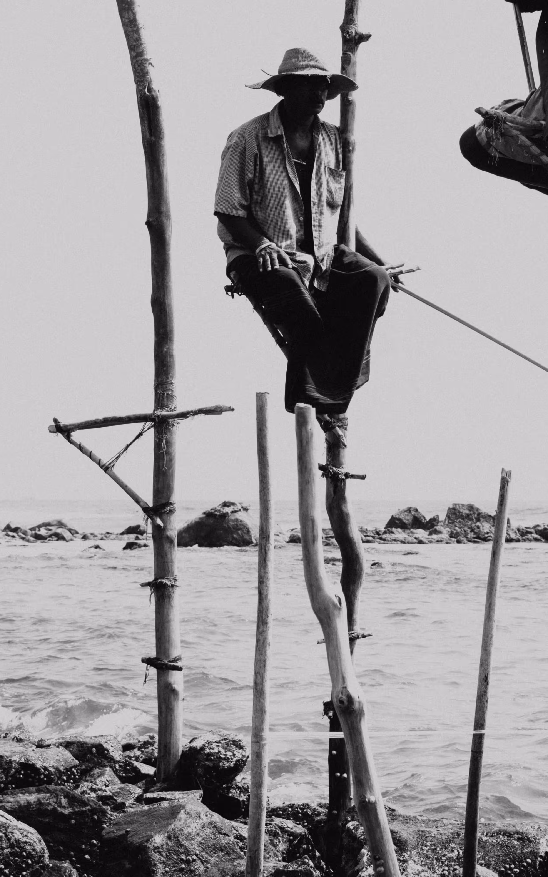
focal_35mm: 91
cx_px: 325
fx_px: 2175
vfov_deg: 22.7
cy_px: 268
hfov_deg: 14.4
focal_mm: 40
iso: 250
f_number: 10
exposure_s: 1/500
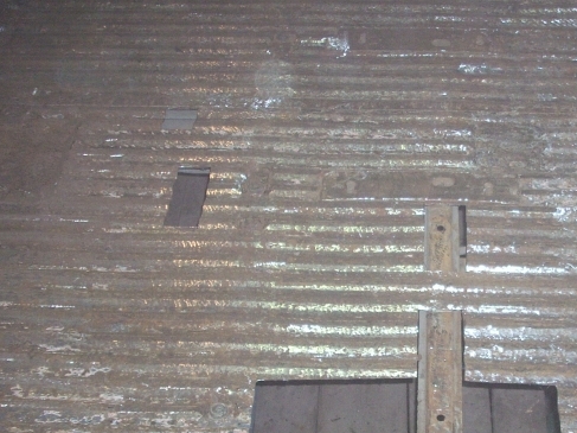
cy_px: 272
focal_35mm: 57
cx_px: 402
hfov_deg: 33.4
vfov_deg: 25.6
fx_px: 950
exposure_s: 1/60
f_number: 2.8
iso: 259
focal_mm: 6.2
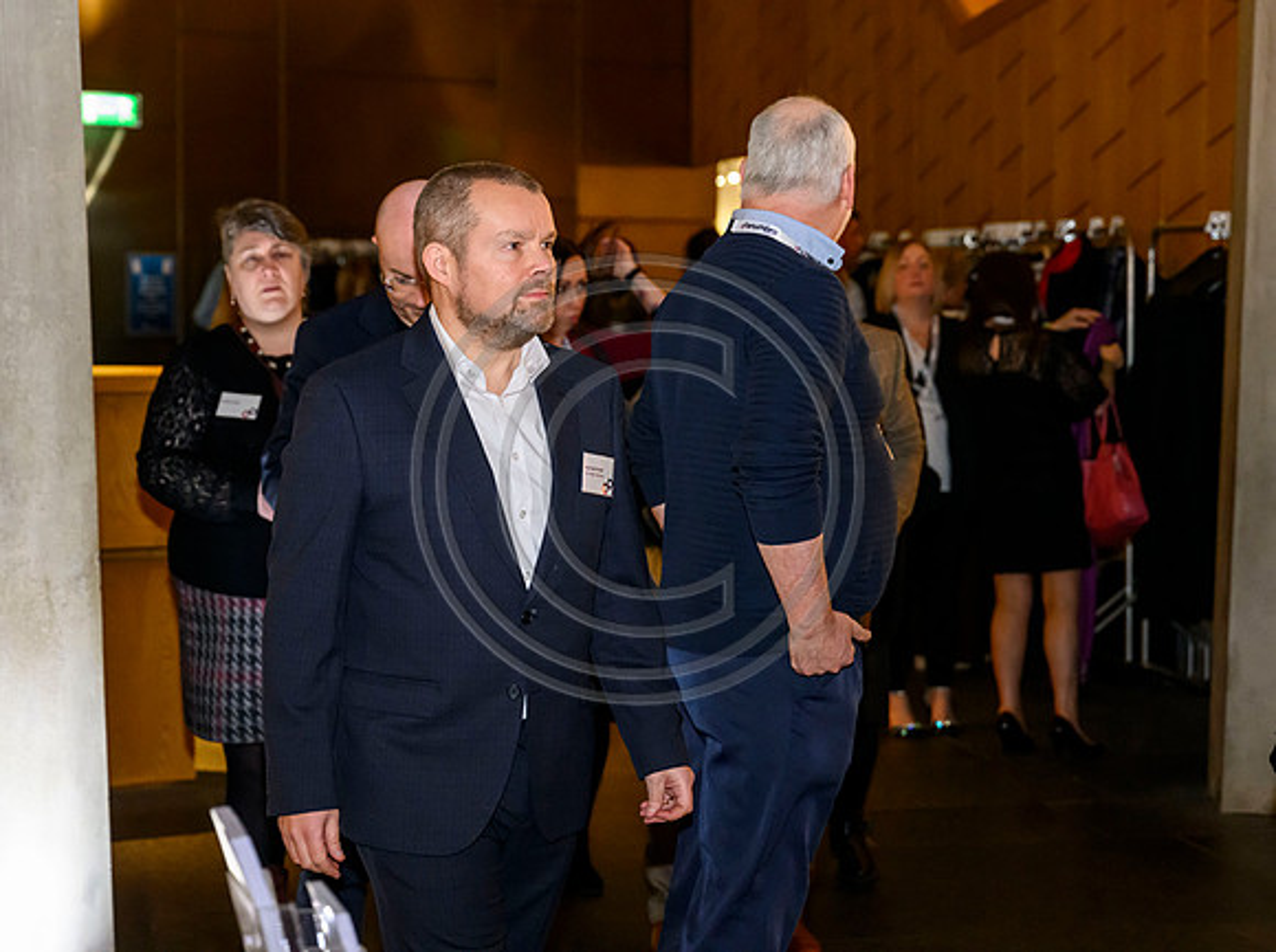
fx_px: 2985
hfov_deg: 24.1
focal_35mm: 81
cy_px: 433
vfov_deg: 18.1
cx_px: 595
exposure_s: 1/125
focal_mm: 69
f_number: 4
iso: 6400
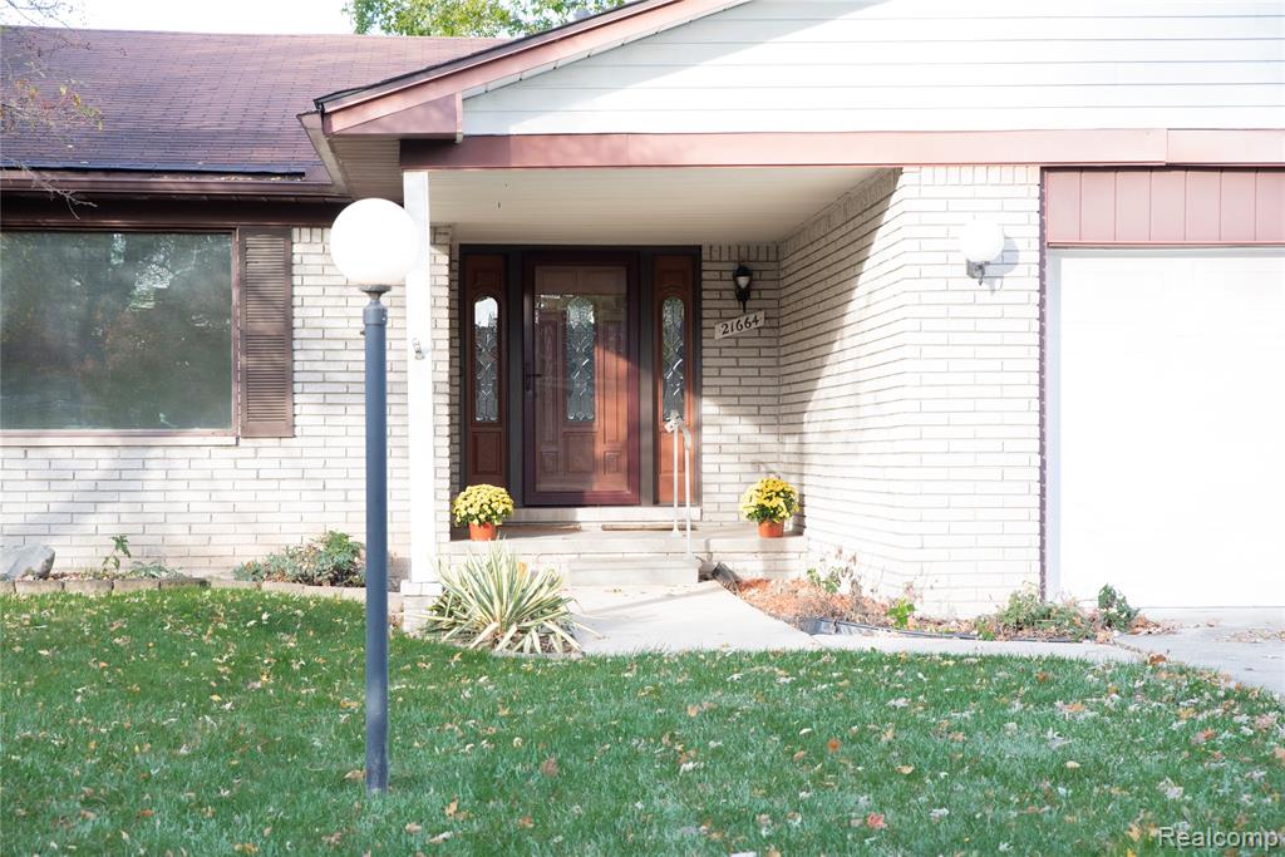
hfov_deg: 28.8
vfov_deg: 19.5
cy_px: 428
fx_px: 2499
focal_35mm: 70
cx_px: 642
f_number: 5.6
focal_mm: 70
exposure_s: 1/250
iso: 800
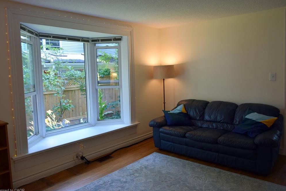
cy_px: 94
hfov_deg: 65.5
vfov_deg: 46.4
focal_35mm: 28
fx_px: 222
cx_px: 142
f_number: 5.6
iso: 400
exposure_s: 1/125
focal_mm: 18
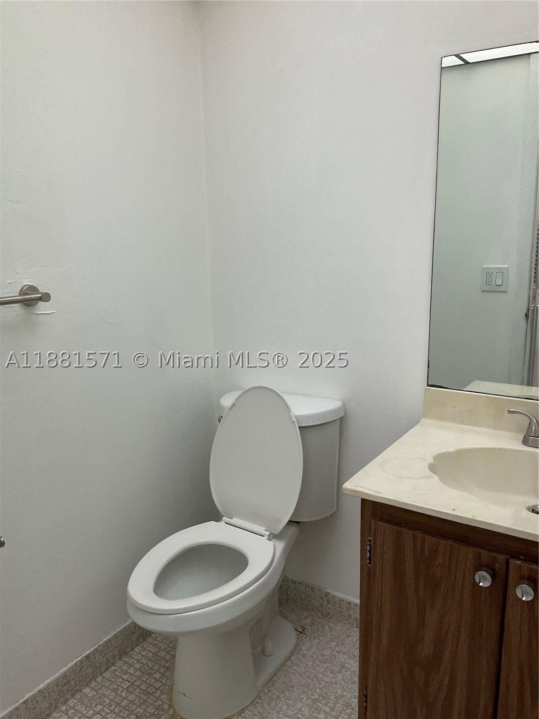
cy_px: 360
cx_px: 270
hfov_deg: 48.2
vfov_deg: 61.7
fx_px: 602
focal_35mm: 29
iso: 50
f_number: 1.8
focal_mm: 3
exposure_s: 1/120
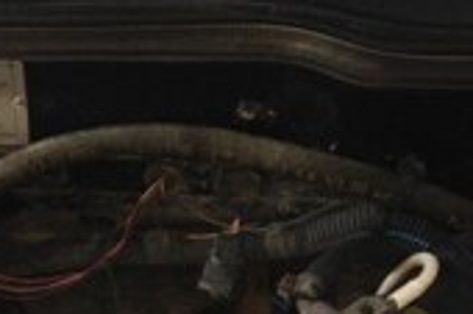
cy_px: 531
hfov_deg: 19.6
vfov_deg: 12.7
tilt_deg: -47.5
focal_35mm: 100
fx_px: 1313
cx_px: -33
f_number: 2.4
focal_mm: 4.12
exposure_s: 1/120
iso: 64
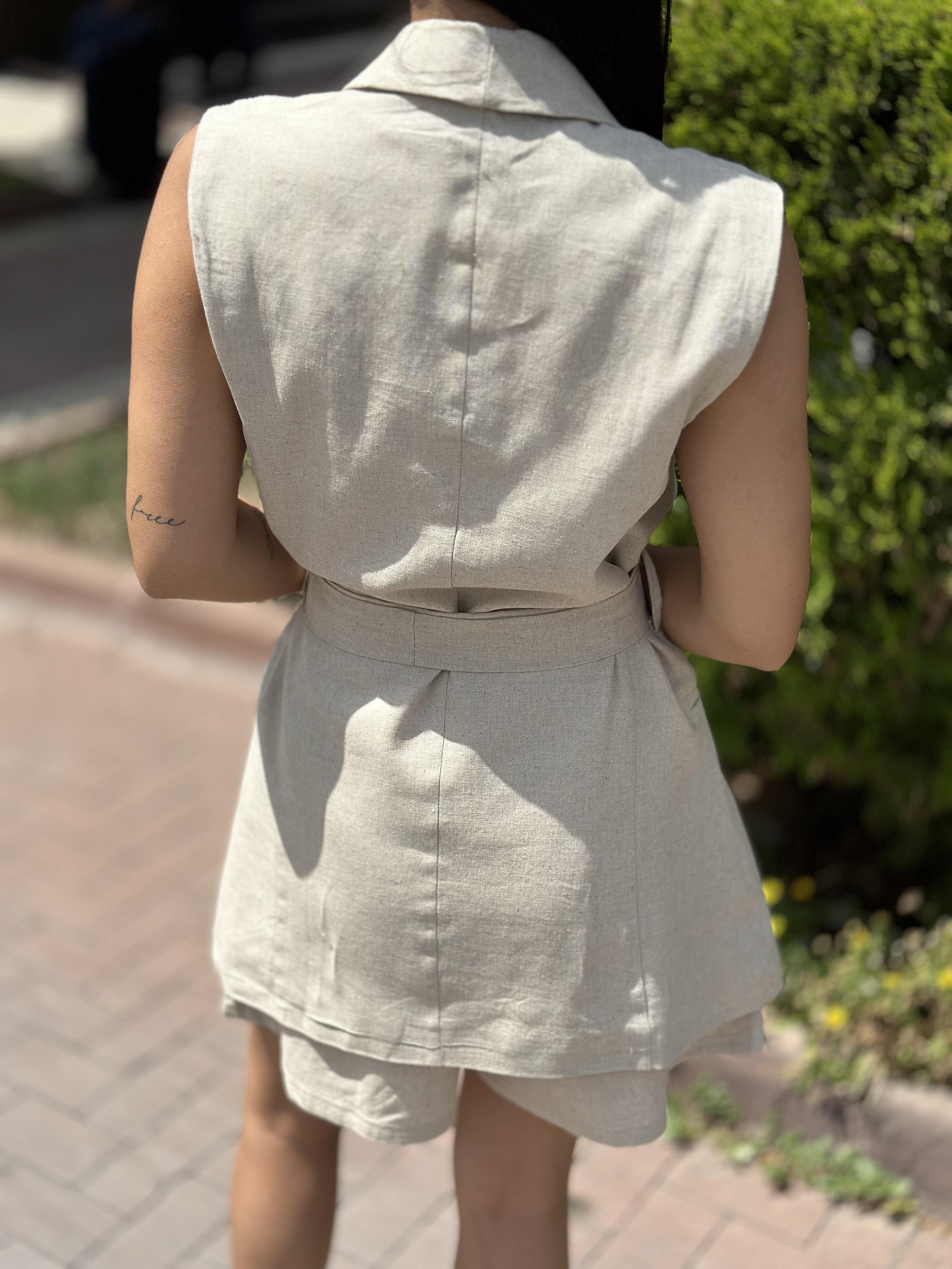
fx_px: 1760
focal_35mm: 48
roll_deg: -4.4
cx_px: 476
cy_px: 634
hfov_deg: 30.3
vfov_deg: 39.7
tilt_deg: -27.2
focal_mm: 6.86
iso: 100
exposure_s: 1/6211
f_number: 1.78
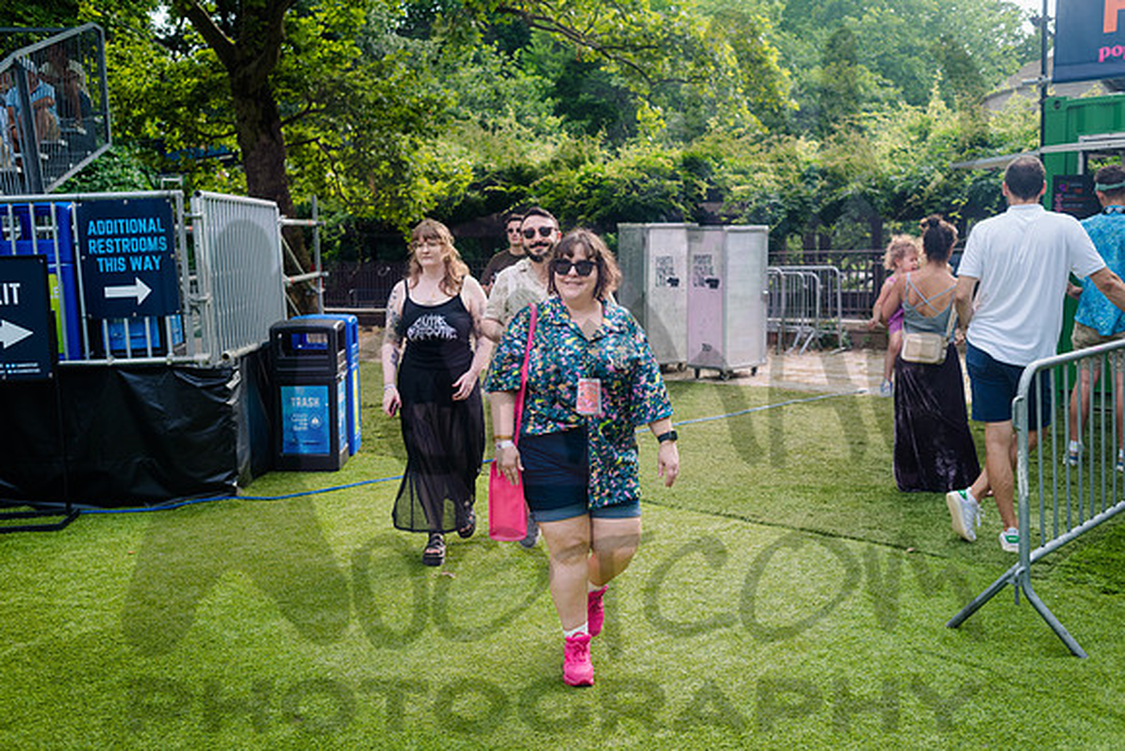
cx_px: 562
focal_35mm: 35
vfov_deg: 37.9
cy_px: 376
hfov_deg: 54.4
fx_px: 1094
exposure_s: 1/1000
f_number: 3.5
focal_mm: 35
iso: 400
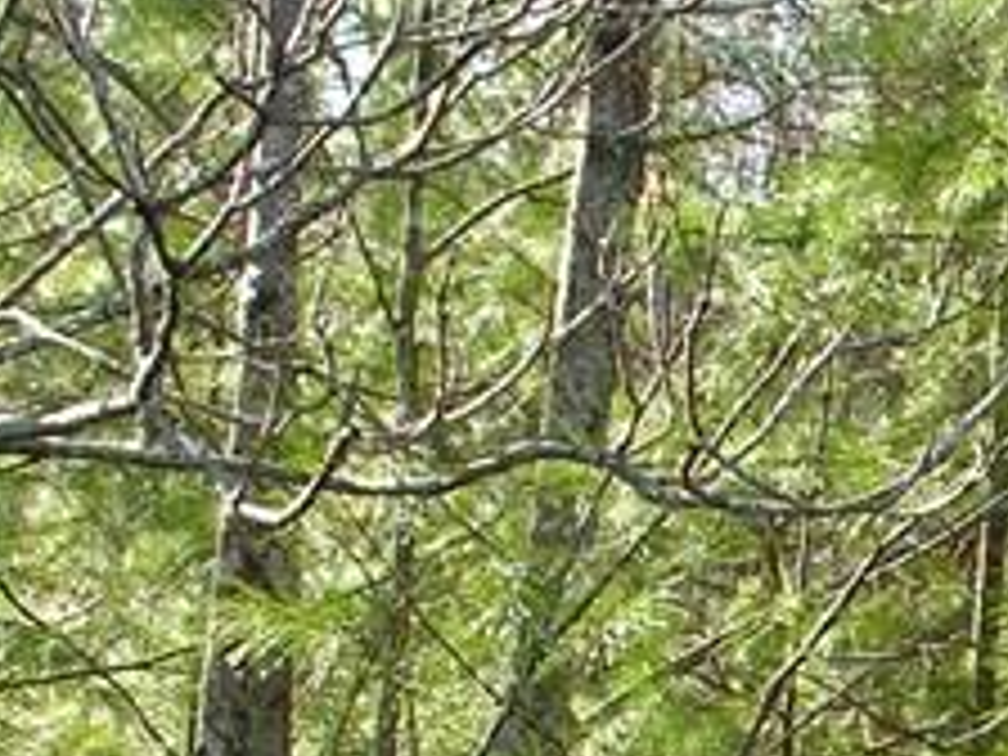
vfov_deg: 9.1
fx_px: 4659
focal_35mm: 160
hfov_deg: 12.0
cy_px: 994
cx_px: 1332
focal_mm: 8.9
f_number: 3.6
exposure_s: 1/60.7
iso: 50
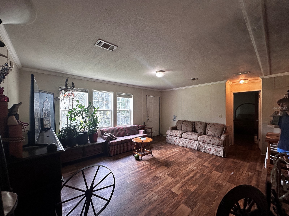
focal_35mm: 14
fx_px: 117
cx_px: 144
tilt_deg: -0.5
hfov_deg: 102.1
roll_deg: -0.6
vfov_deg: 85.7
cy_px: 108
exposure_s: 1/120
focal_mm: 2.22
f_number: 2.2
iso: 160
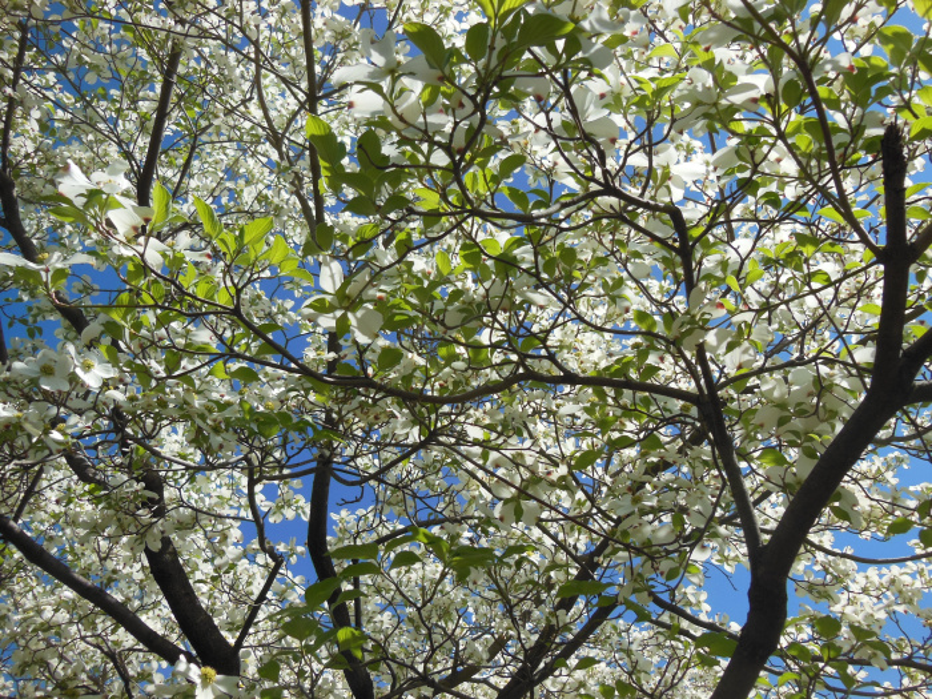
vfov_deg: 36.8
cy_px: 350
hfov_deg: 47.9
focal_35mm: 39
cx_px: 466
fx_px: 1050
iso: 125
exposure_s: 1/1000
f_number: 4.1
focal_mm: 6.9
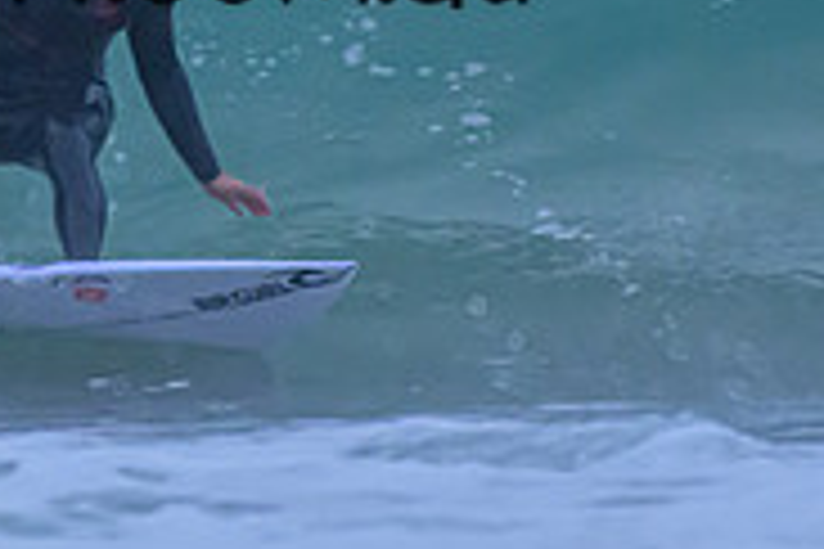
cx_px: 54
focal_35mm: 2848
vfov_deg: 0.5
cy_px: -101
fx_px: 65182
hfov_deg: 0.7
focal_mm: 900
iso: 18000
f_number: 11
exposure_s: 1/500
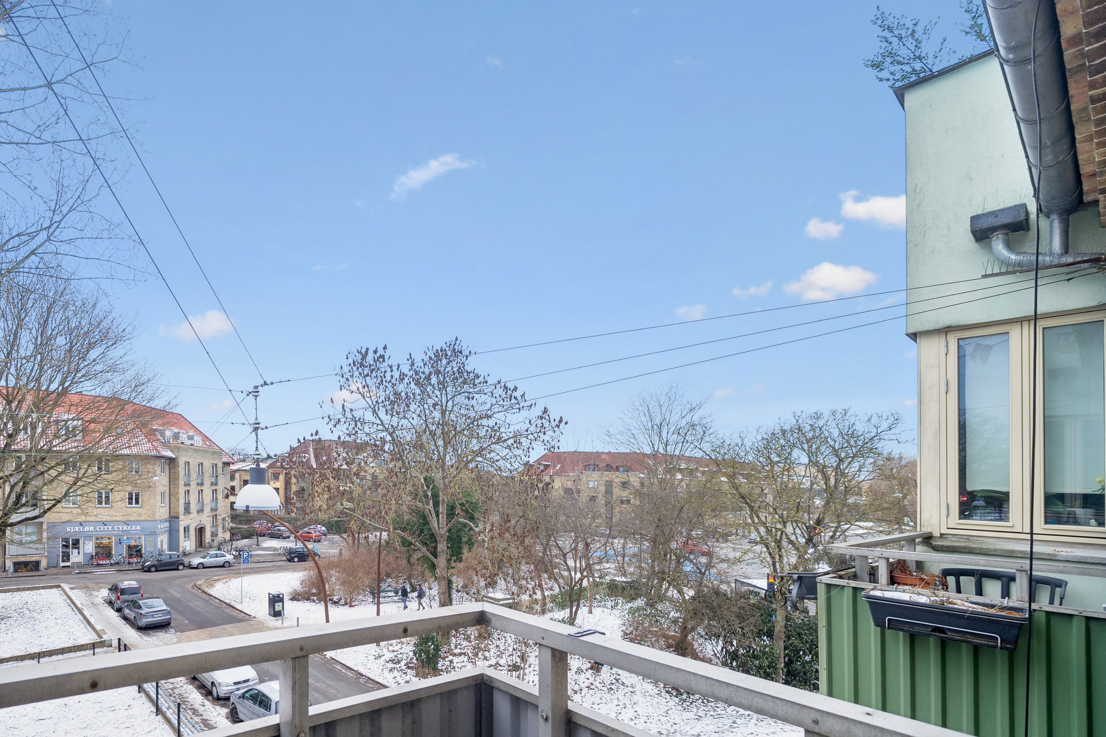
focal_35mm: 17
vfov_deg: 70.2
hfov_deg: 91.4
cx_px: 415
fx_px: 522
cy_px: 414
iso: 160
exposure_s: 1/40
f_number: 5.6
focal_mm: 12
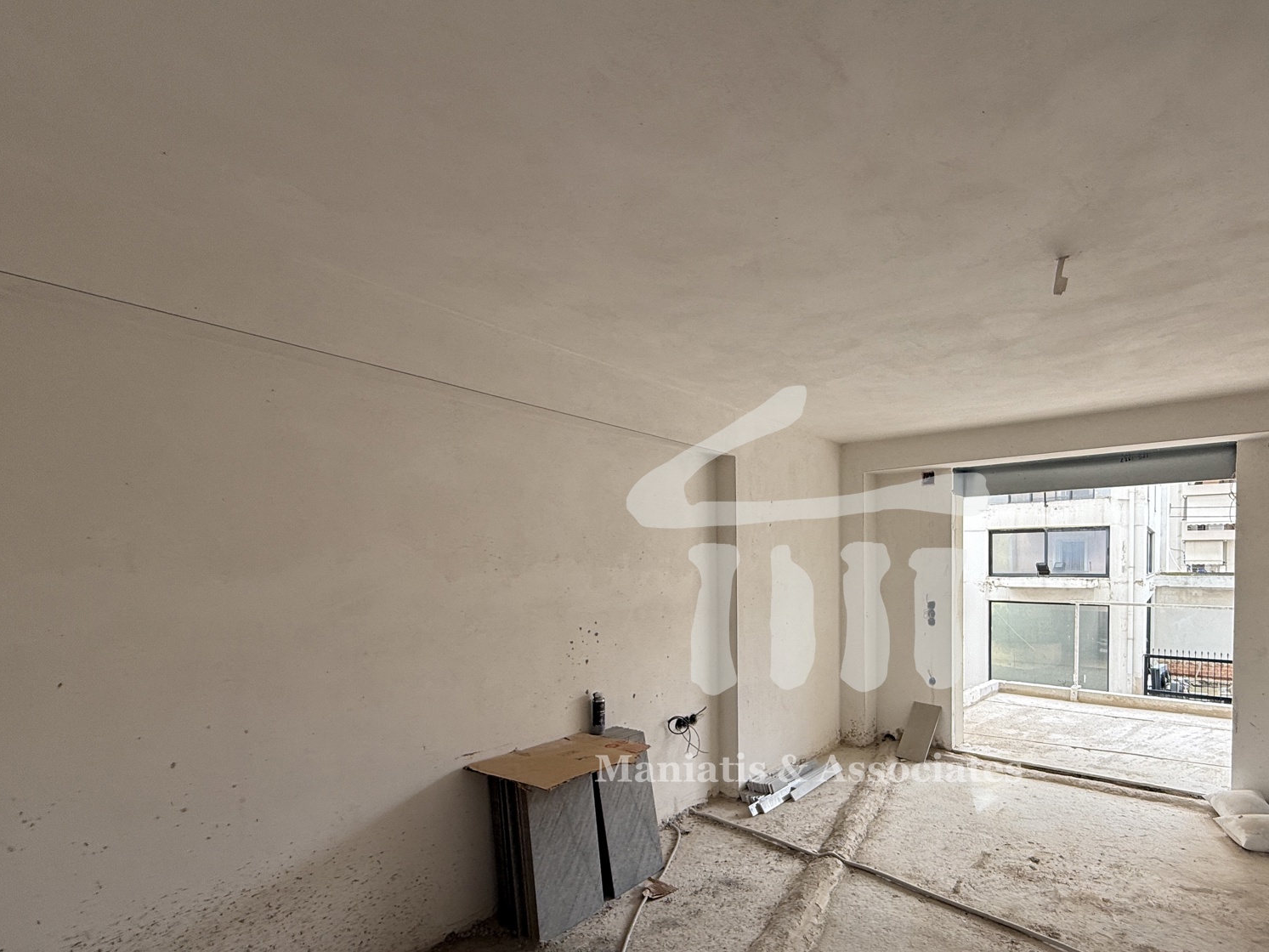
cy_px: 585
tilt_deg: -1.0
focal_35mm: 18
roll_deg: +0.3
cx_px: 807
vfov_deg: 70.6
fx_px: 660
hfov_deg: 85.7
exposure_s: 1/284
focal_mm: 2.22
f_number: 2.2
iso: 50
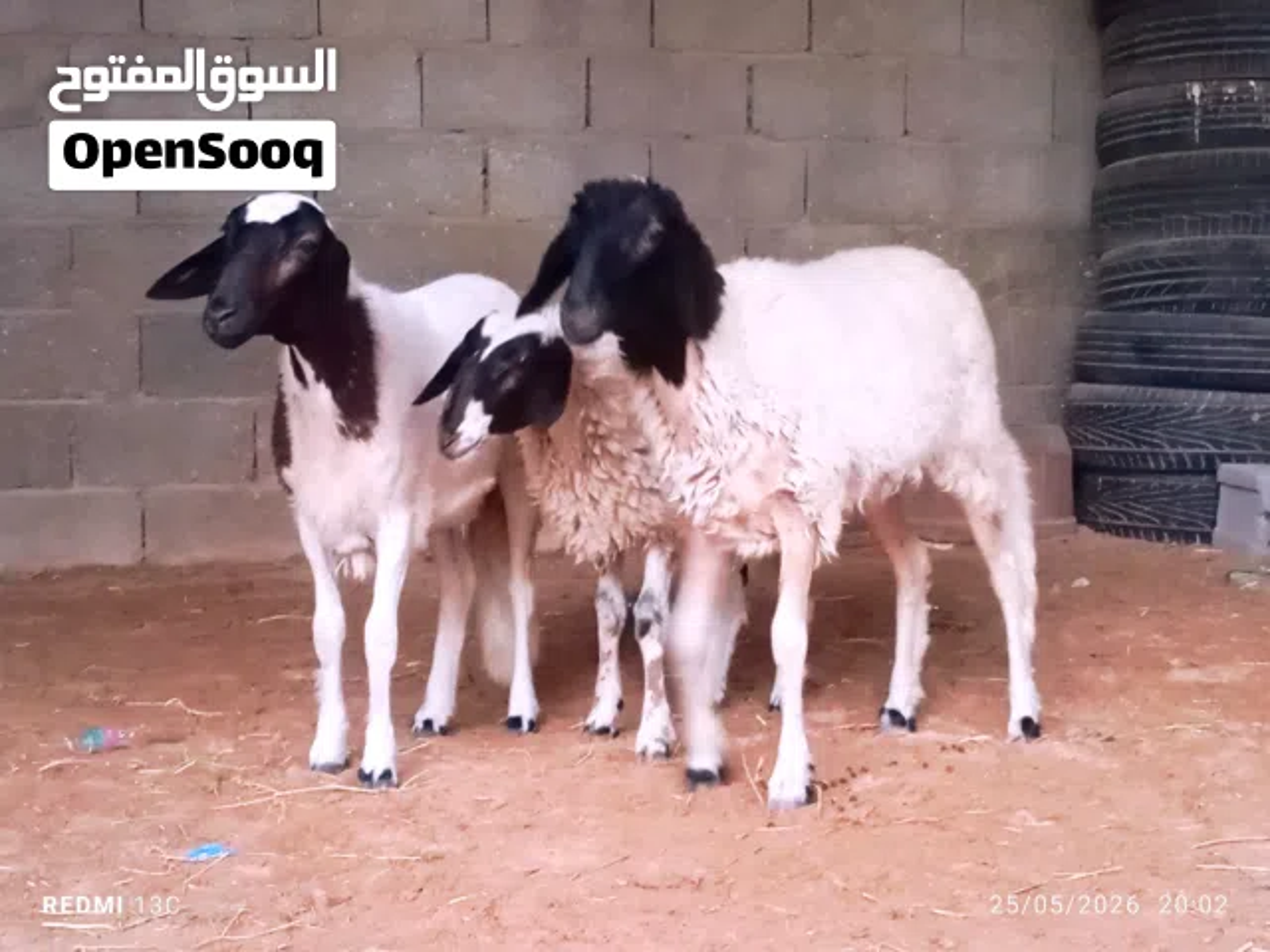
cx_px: 635
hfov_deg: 33.8
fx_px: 2091
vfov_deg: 25.7
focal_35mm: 57
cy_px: 476
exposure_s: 1/20
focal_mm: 4.22
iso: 6533
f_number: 1.8
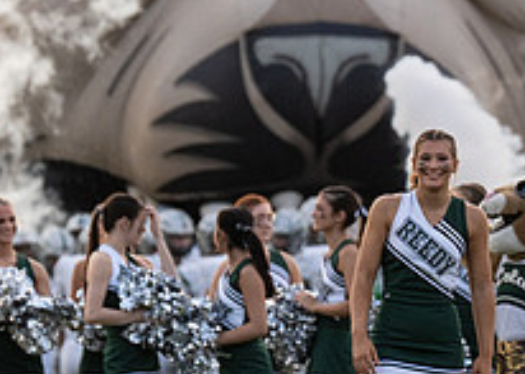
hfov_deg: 1.9
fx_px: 15949
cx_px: 308
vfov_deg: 1.3
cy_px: 146
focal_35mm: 1070
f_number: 2.8
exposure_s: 1/2500
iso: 640
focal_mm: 200
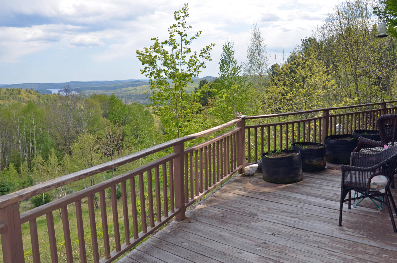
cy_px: 114
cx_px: 217
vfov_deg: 40.9
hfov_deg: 58.7
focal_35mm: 32
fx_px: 352
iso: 100
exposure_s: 1/250
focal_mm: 18
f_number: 6.3
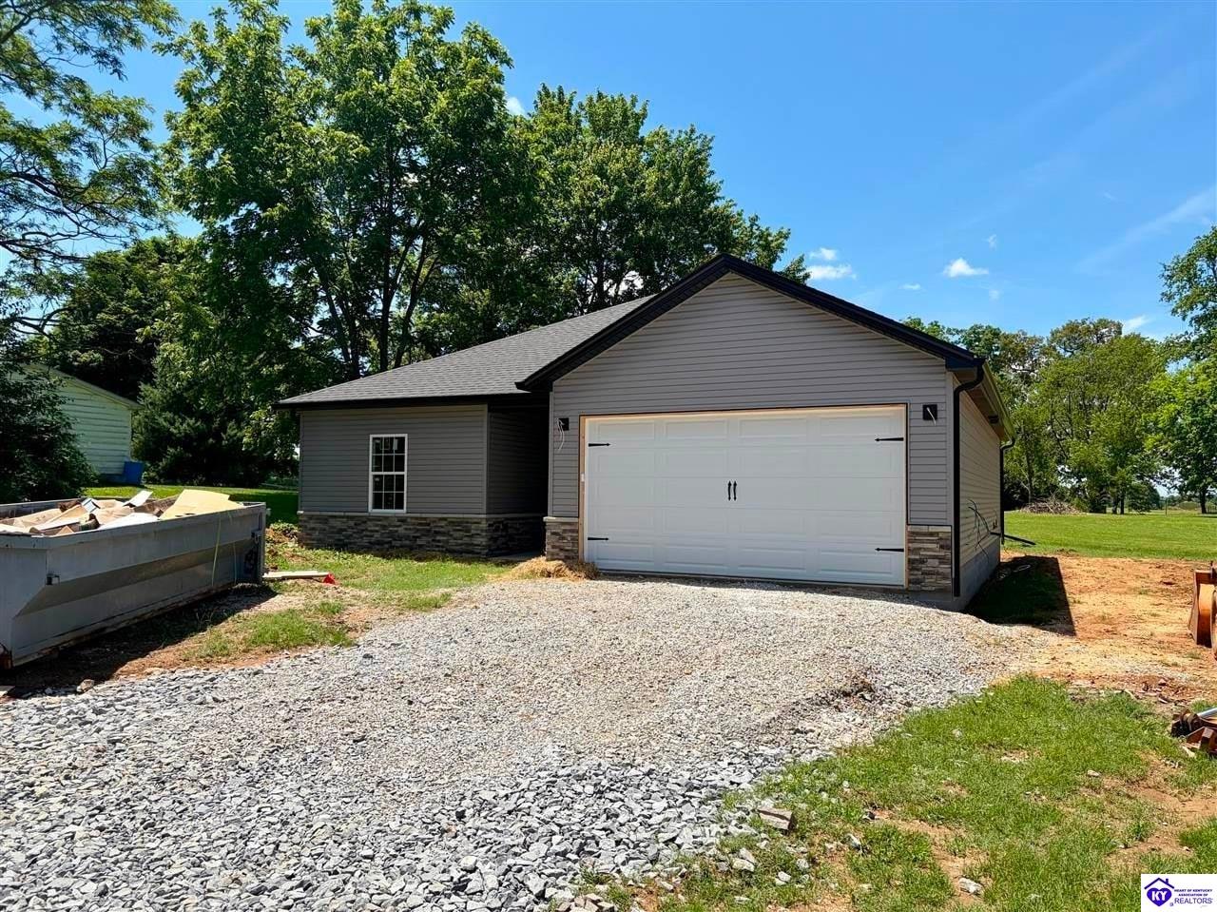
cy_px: 456
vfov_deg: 53.0
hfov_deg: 67.3
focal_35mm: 26
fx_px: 914
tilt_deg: +2.2
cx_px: 608
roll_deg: -0.8
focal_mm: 5.96
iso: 64
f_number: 1.6
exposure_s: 1/4608
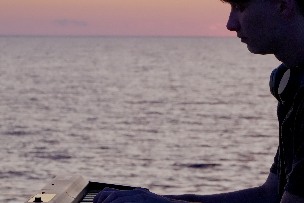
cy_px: 54
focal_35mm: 205
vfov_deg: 6.7
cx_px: 195
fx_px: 1730
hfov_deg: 10.0
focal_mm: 81
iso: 3200
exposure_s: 1/160
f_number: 11
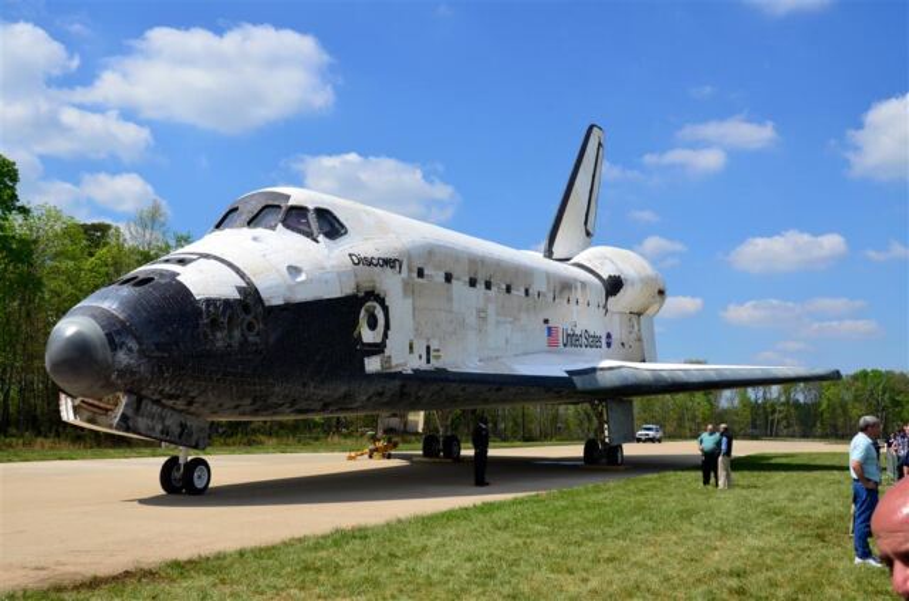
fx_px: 982
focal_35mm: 39
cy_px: 300
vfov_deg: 34.0
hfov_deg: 49.7
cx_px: 454
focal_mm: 26
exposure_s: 1/500
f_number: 11
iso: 200
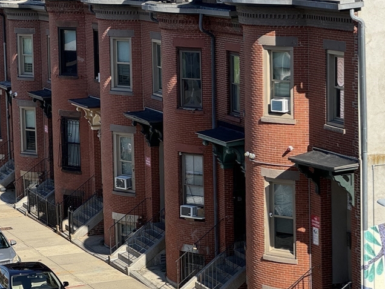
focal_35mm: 124
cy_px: 132
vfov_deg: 12.0
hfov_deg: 15.9
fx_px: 1379
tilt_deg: -7.7
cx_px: 140
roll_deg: +1.9
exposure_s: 1/497
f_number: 2.8
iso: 25
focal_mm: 9
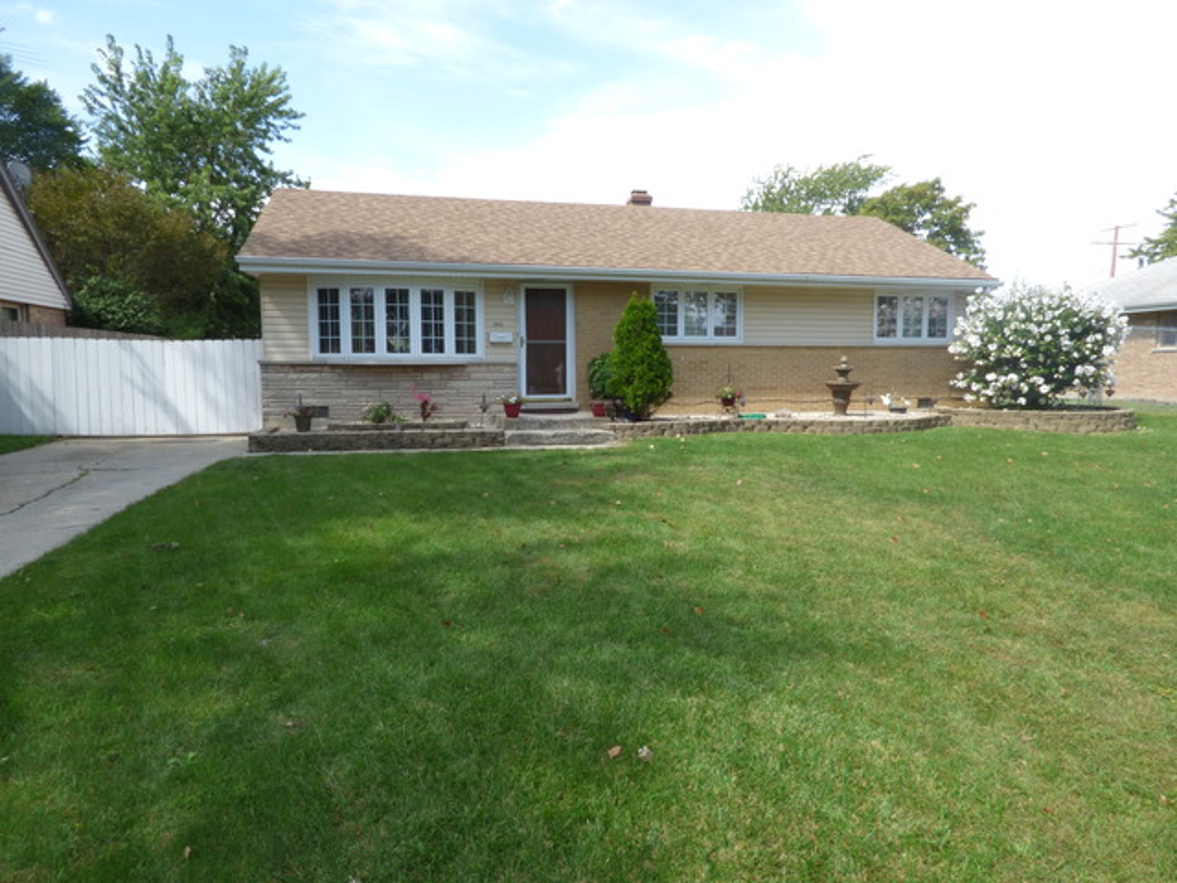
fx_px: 680
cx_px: 588
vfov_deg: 66.0
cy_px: 442
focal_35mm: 20
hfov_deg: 81.7
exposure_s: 1/80
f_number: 8
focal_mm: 3.58
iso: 100
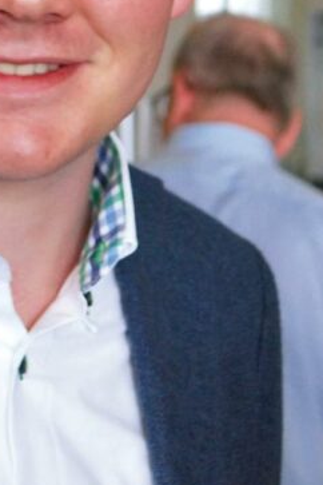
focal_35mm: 178
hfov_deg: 7.7
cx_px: 217
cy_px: 100
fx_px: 2395
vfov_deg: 11.5
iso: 560
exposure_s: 1/30
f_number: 5
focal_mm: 32
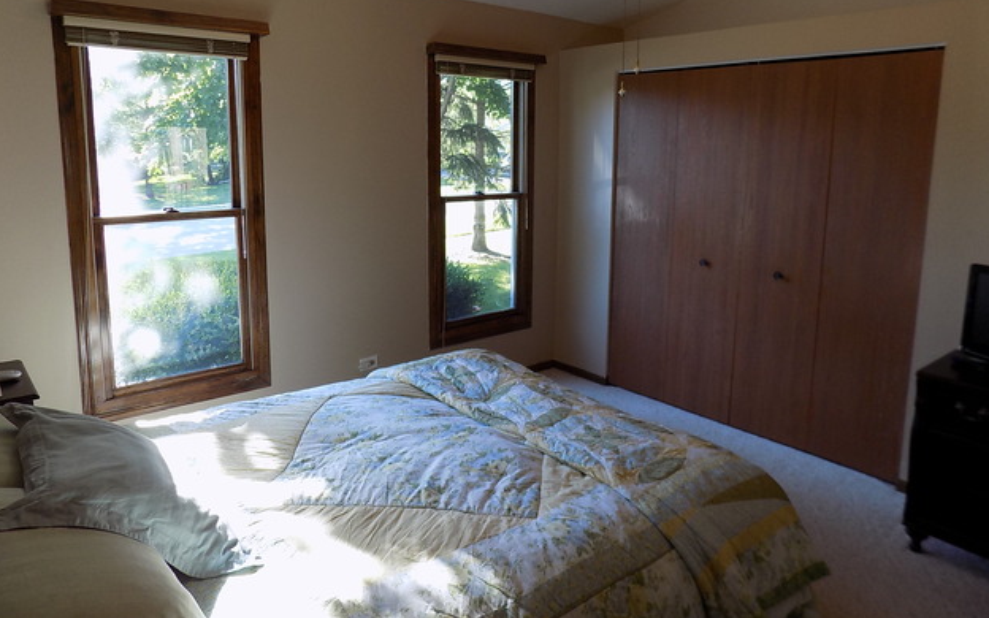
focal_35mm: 25
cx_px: 498
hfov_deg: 72.5
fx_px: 674
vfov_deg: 48.9
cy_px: 244
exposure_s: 1/30
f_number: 3.1
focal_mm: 4
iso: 100
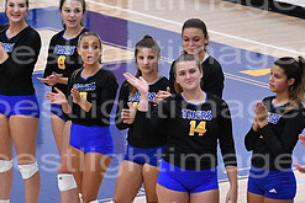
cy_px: 136
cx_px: 151
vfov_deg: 3.7
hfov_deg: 5.6
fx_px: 3138
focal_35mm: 370
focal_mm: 105
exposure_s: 1/1250
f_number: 3.2
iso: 6400
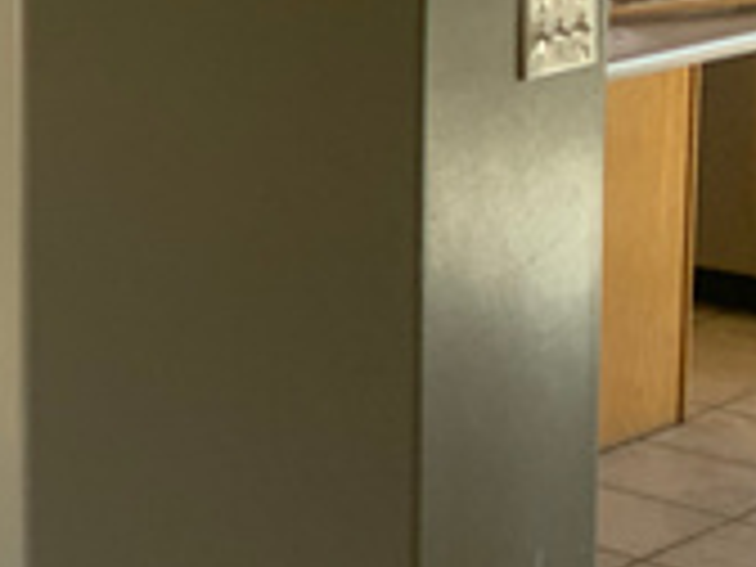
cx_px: -680
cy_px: -45
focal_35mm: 99
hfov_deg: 16.1
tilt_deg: -6.9
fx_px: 2162
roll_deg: +2.6
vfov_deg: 14.6
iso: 40
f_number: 1.8
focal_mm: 4.25
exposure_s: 1/122
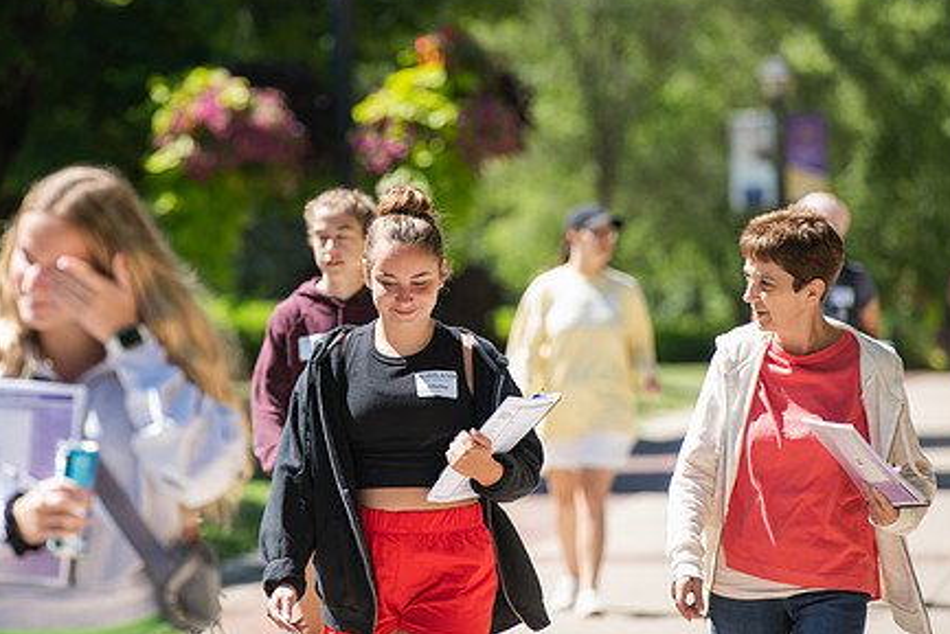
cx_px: 421
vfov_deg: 5.1
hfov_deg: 7.7
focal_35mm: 268
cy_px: 288
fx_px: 7074
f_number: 4
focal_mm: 200
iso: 125
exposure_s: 1/400
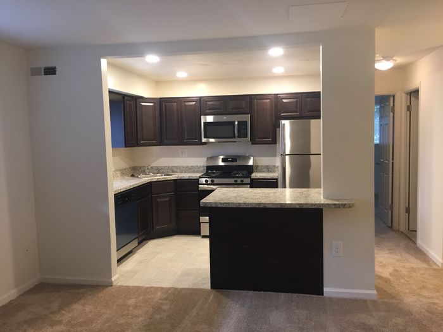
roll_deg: +0.5
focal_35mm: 29
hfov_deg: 61.7
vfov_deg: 48.2
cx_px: 222
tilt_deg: -4.8
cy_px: 166
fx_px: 371
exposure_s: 1/30
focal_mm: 4.15
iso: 100
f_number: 2.2
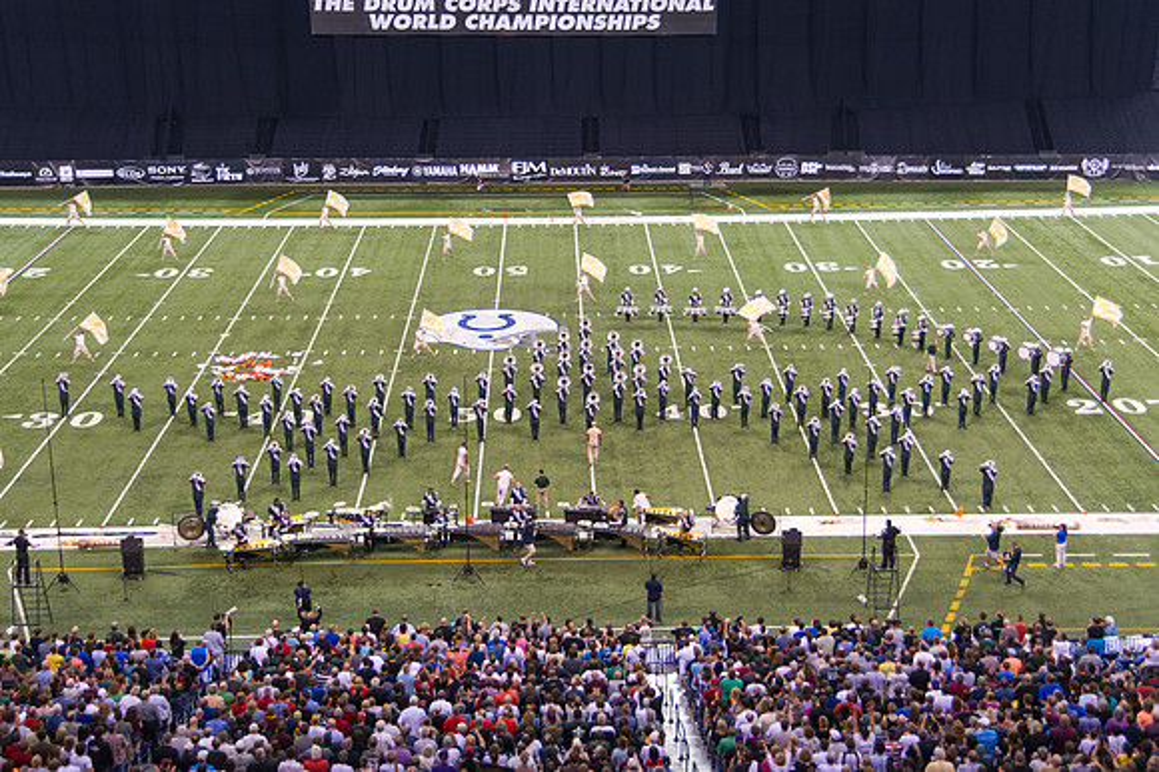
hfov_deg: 38.0
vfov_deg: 25.8
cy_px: 354
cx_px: 598
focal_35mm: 52
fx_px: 1683
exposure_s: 1/200
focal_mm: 45
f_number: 4.5
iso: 900
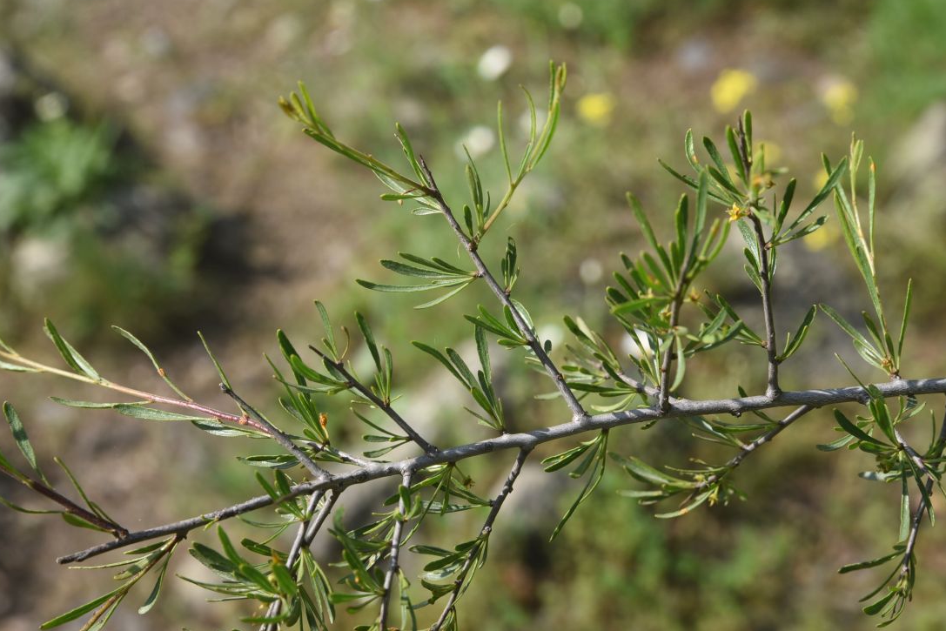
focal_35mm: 67
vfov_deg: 20.3
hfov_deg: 30.1
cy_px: 272
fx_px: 1761
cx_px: 478
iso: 125
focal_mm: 56
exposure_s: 1/125
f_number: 11
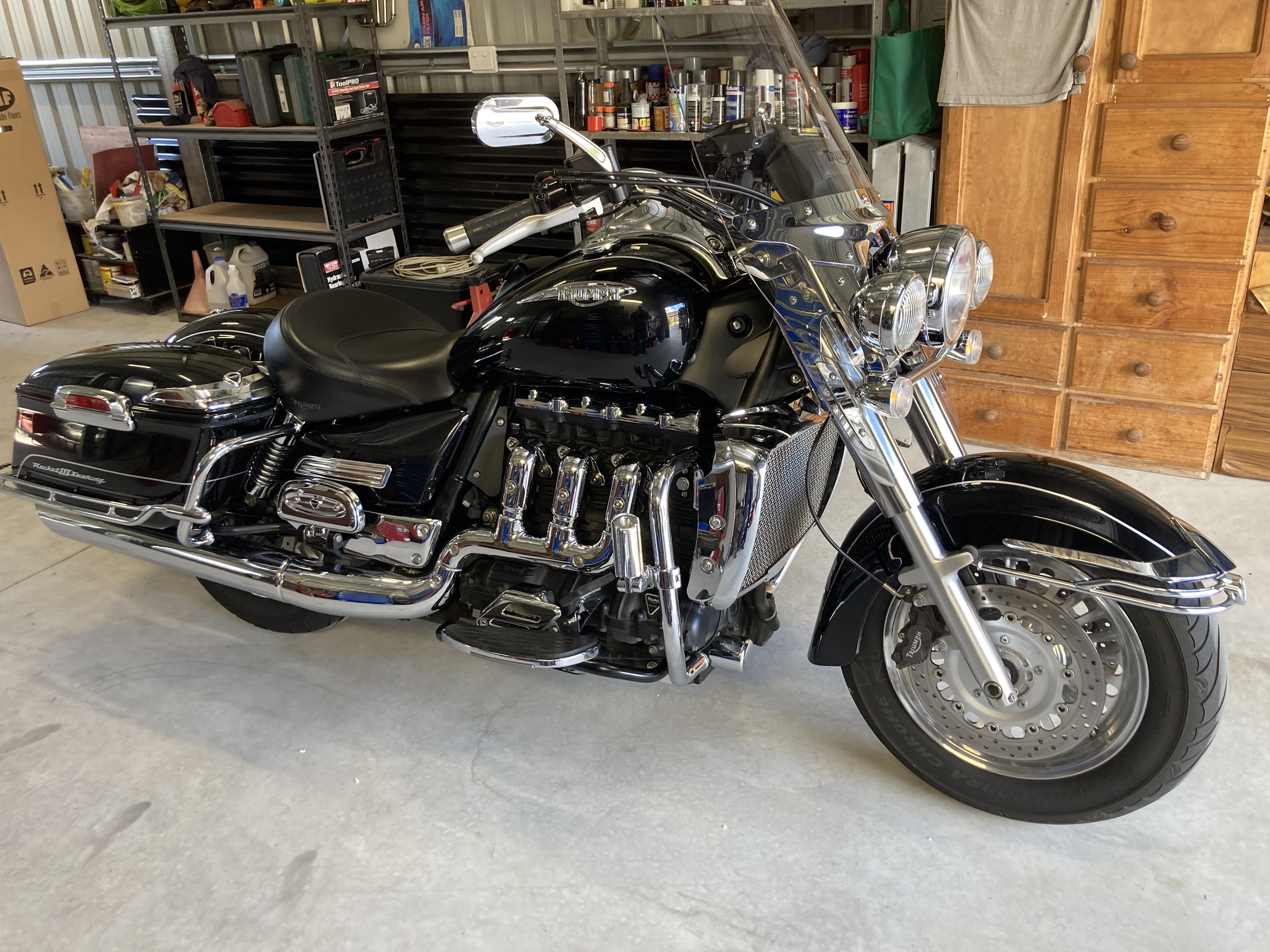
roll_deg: +4.2
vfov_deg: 49.7
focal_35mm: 28
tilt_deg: -24.8
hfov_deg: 63.4
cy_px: 476
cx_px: 635
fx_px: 1027
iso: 80
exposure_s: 1/50
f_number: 1.8
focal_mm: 3.99
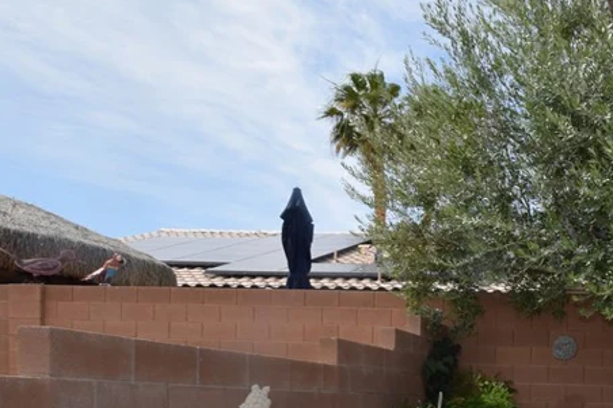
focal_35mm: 34
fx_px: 579
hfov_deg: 45.3
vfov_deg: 34.2
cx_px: 639
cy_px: 437
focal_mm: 10
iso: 100
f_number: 9
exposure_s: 1/200
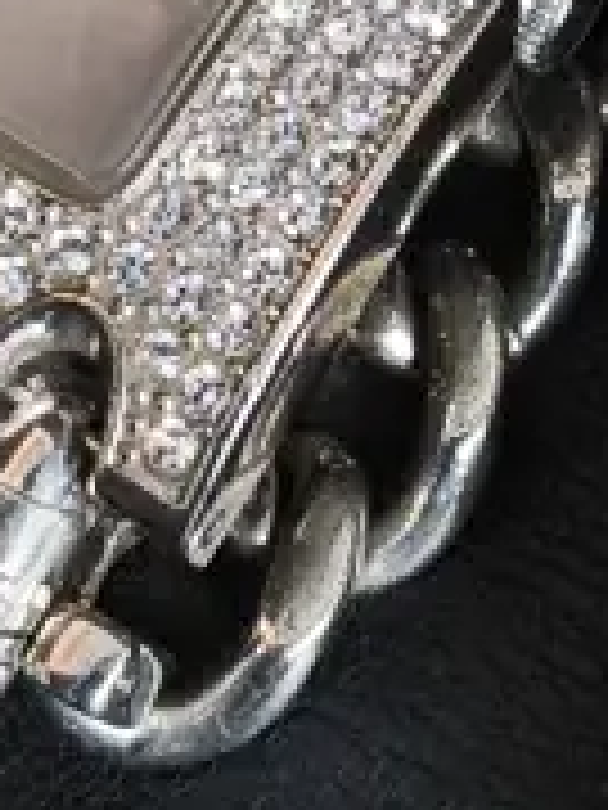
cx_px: 563
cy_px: -320
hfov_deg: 9.6
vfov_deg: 12.3
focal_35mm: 154
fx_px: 3607
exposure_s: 1/100
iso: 160
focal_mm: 2.87
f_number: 2
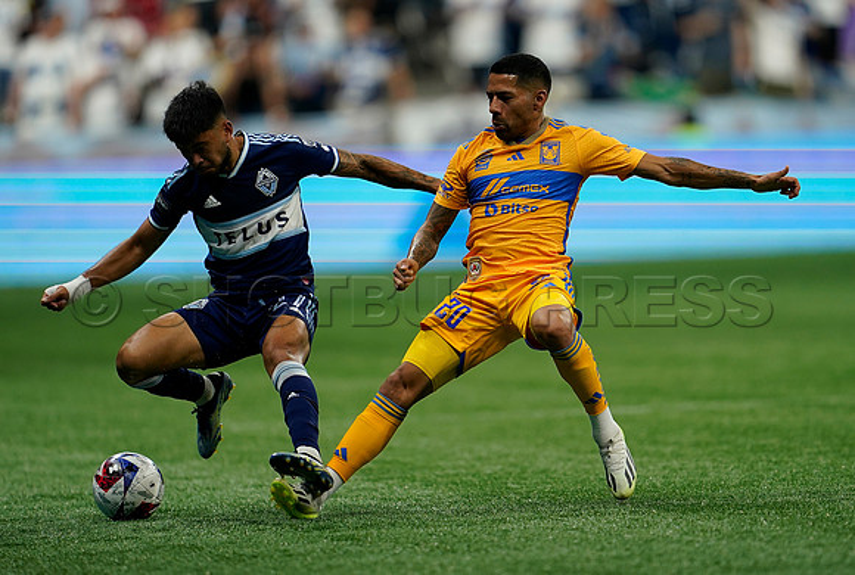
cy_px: 288
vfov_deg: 3.5
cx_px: 428
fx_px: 9525
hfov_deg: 5.1
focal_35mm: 400
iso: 1000
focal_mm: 400
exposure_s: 1/1250
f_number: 2.8
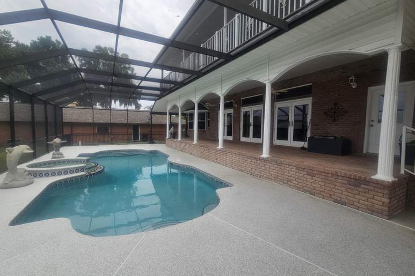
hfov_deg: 104.2
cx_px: 202
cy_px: 141
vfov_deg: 81.2
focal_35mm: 14
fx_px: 161
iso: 50
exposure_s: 1/771
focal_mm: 2.2
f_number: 2.2
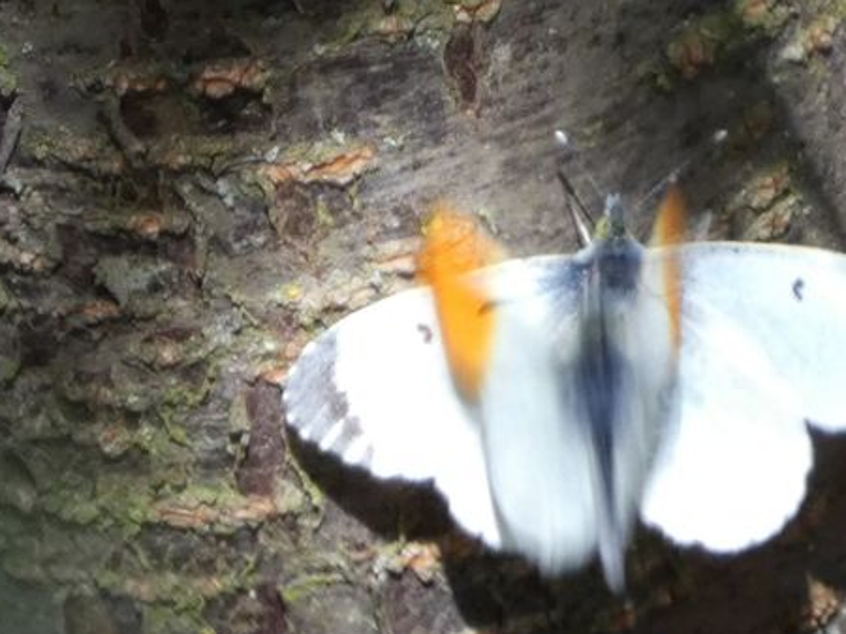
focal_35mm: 1360
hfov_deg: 1.5
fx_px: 33220
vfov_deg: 1.1
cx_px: 597
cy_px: 359
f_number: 5.6
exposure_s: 1/100
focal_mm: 128.4
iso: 160
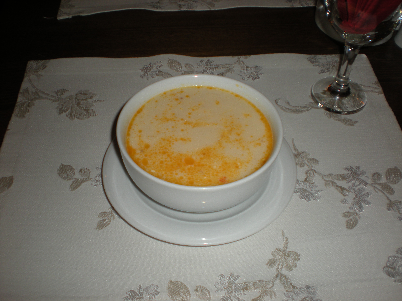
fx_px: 441
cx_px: 201
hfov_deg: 49.0
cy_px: 150
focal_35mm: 38
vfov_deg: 37.7
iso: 64
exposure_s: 1/60
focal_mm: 6.3
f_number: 3.1
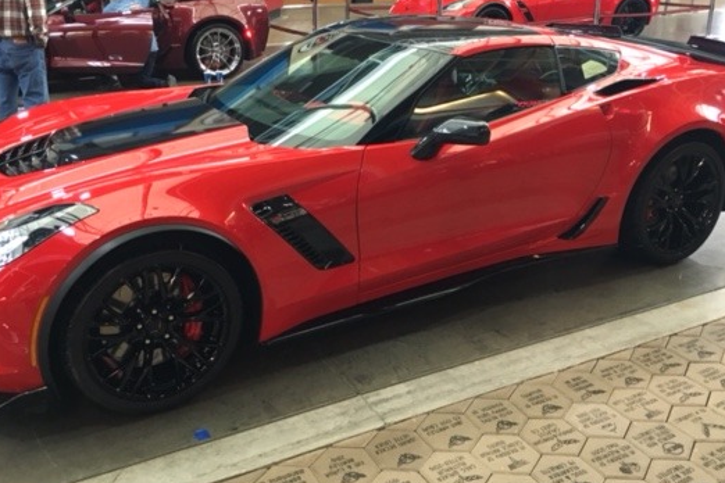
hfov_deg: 51.8
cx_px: 326
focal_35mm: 37
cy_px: 162
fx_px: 745
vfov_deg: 35.6
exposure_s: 1/20
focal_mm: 4.15
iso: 200
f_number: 2.2
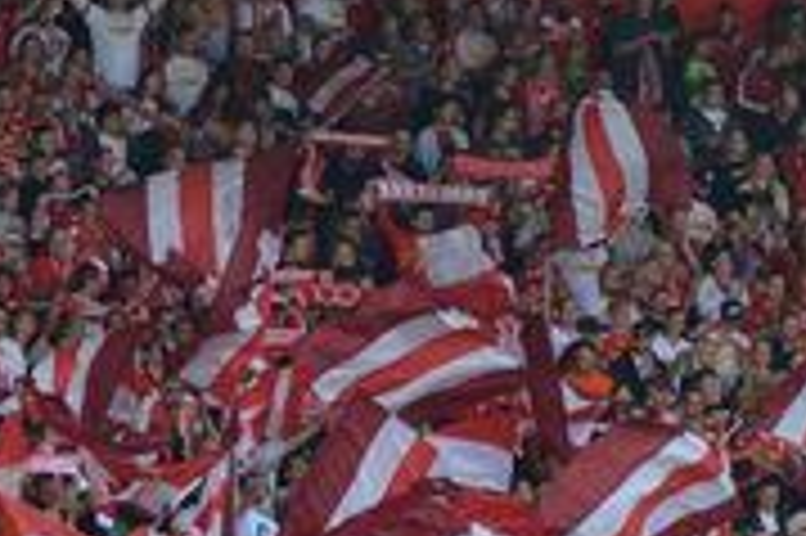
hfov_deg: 4.7
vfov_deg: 3.1
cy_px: 685
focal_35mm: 440
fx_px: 9842
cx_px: 311
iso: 400
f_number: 4.5
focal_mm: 92
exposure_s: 1/1000
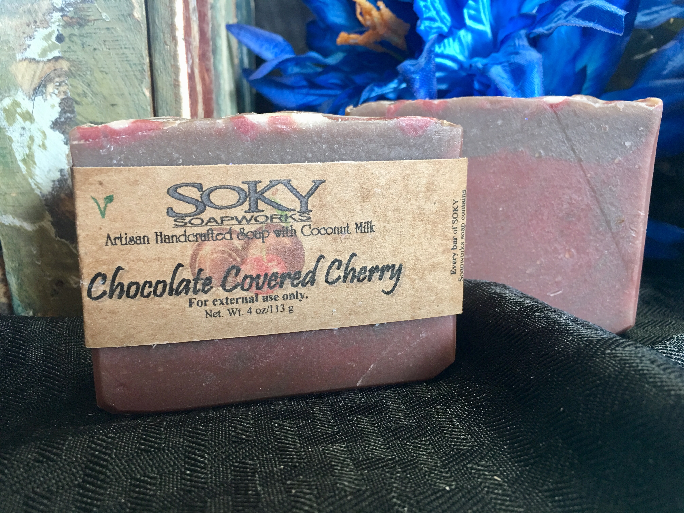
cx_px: 342
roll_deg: +0.0
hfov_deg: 61.7
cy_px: 256
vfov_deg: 48.2
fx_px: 573
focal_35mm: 29
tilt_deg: -12.6
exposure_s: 1/15
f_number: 2.2
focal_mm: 4.15
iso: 50
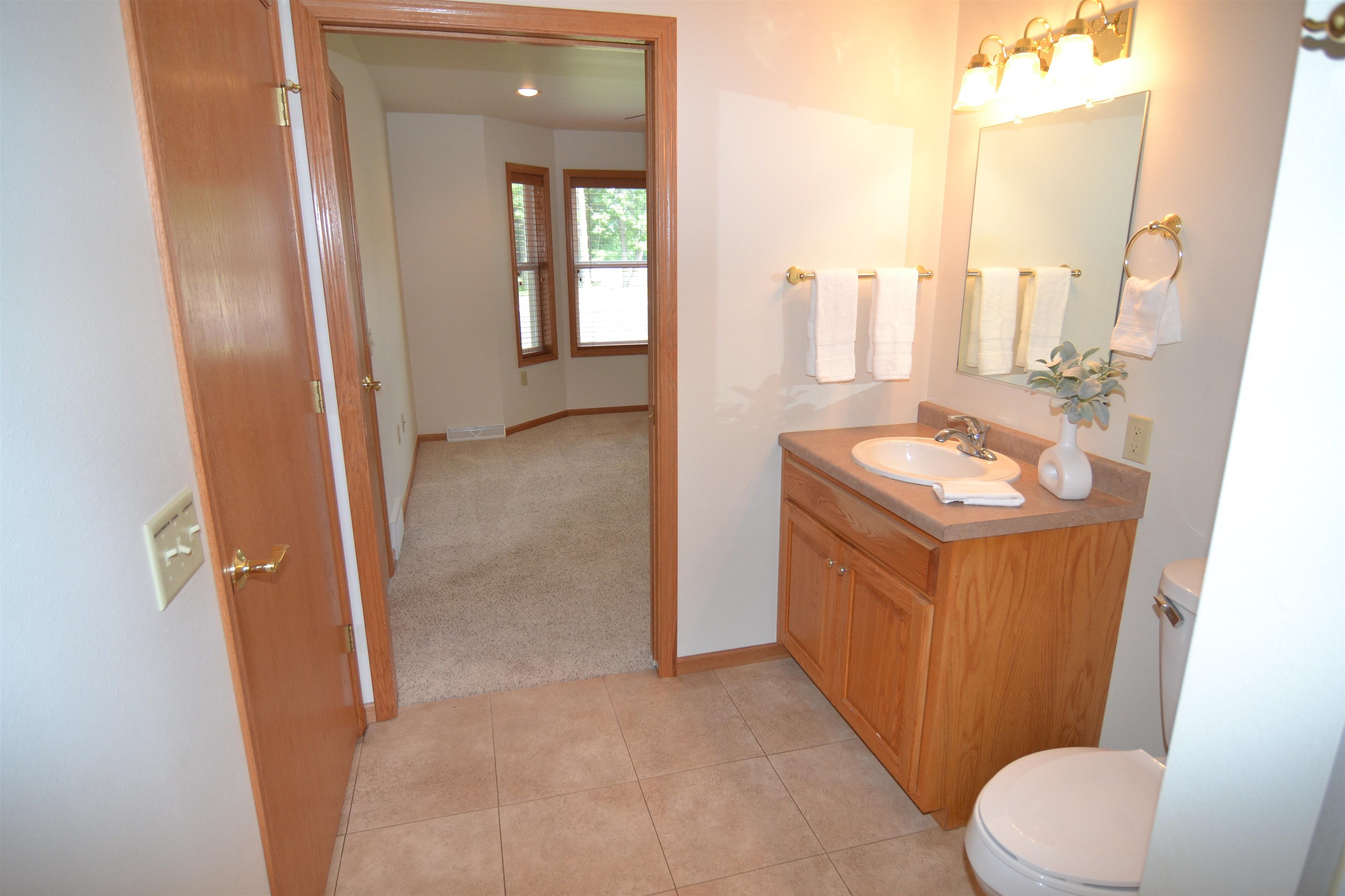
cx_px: 672
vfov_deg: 67.4
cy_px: 448
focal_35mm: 18
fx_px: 672
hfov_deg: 90.0
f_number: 4
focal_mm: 12
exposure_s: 1/60
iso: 400
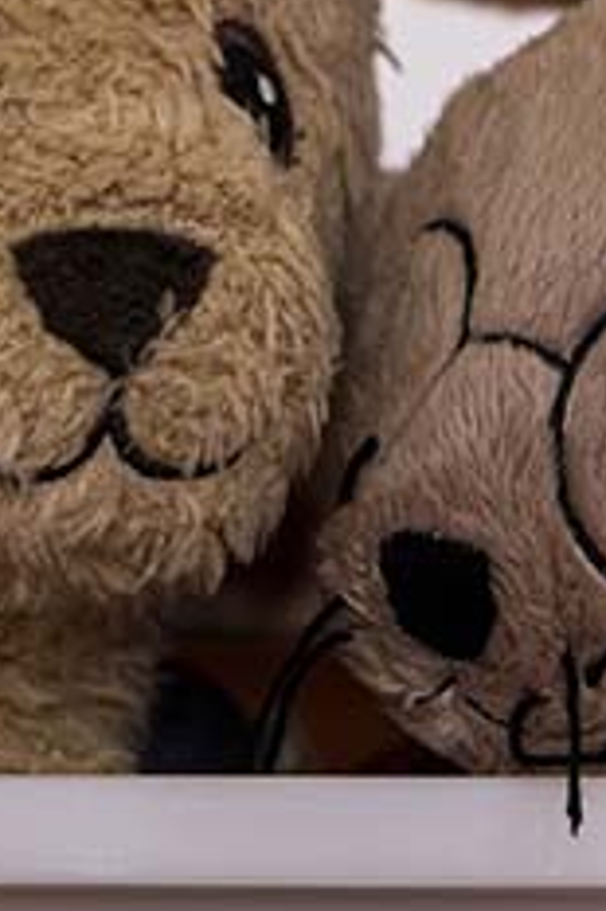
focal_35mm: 420
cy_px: 0
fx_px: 10620
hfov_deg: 3.3
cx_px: 411
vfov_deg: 4.9
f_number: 3.5
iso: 360
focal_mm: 102
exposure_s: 1/200
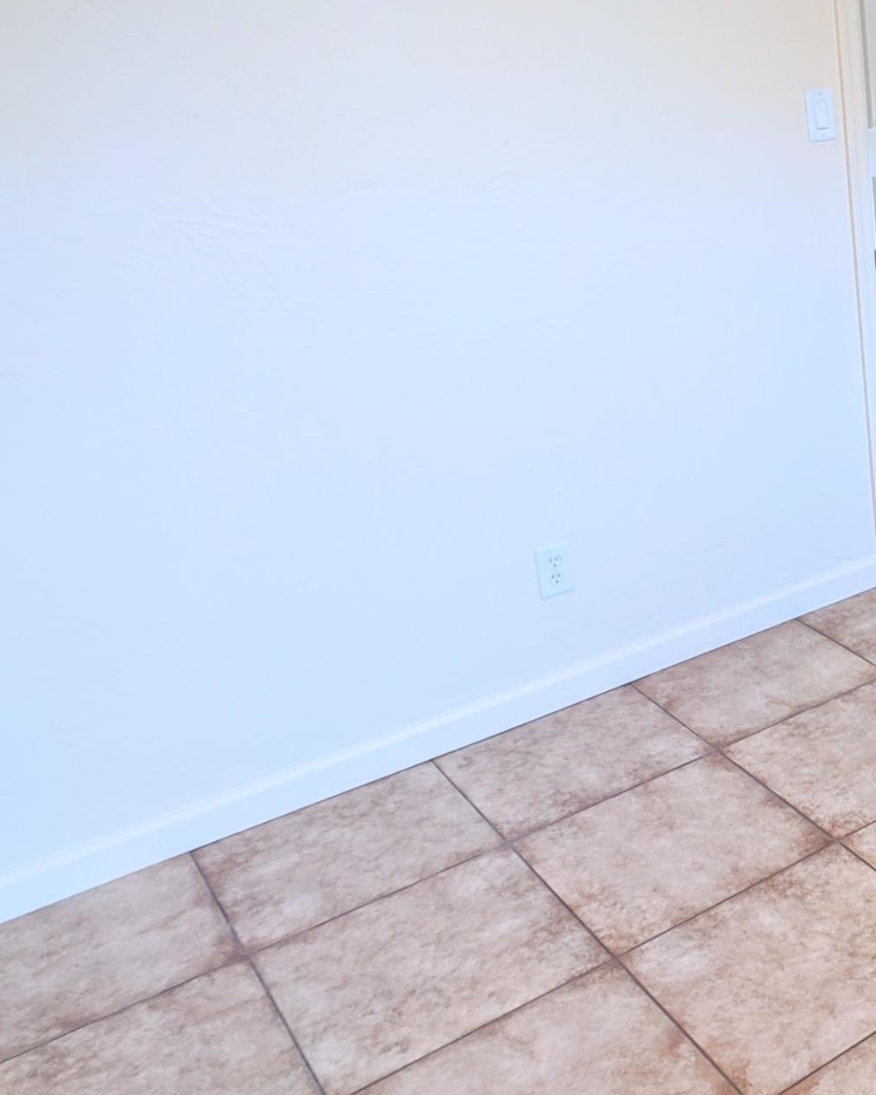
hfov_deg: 21.9
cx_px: 1118
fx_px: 2042
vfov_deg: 30.0
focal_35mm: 63
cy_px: 444
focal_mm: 4.38
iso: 59
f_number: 1.73
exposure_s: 1/24.2
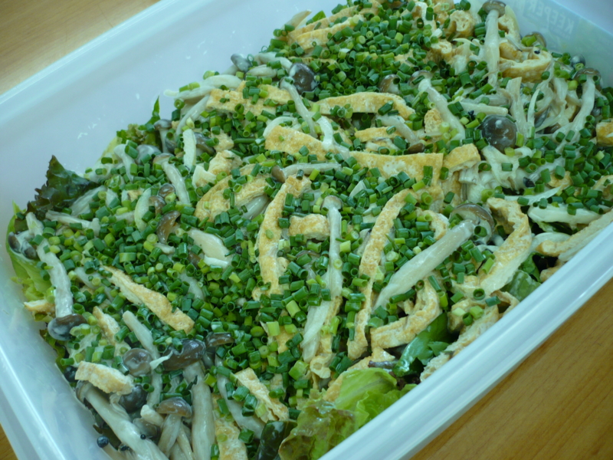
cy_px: 230
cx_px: 306
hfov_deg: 52.6
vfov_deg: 40.7
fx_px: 620
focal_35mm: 35
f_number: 2.8
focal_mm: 5.8
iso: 100
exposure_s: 1/30
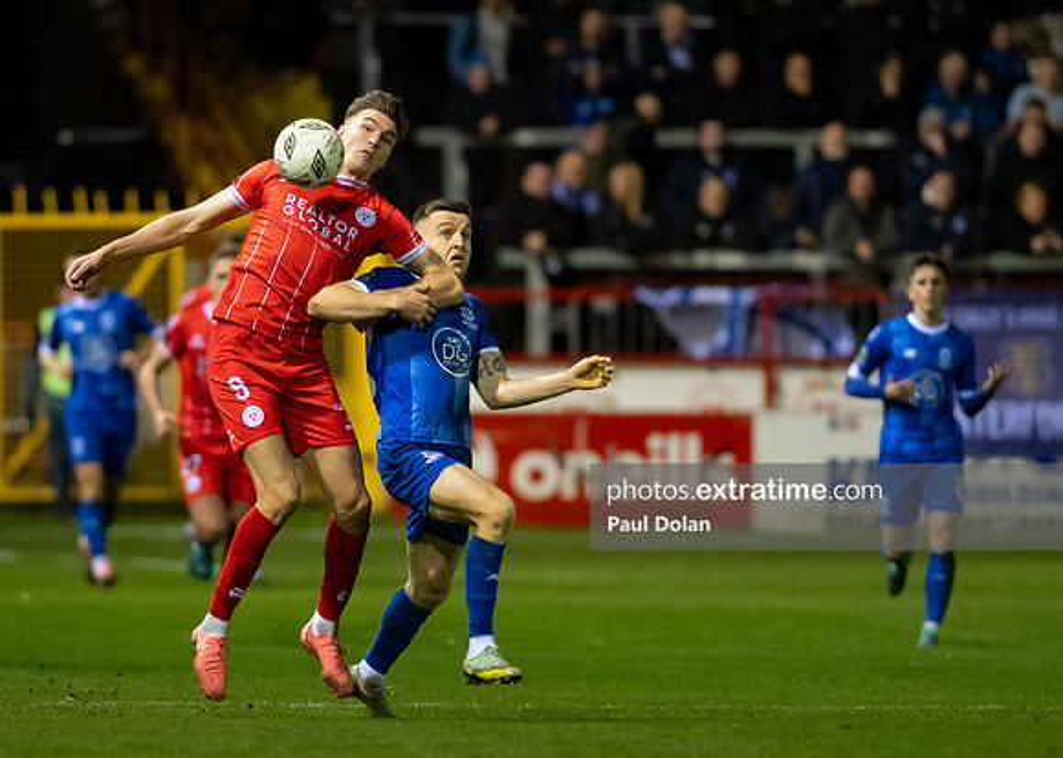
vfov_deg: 2.7
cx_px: 307
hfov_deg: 3.8
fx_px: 15997
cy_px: 361
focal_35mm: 530
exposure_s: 1/1250
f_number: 2.8
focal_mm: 300
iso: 8000
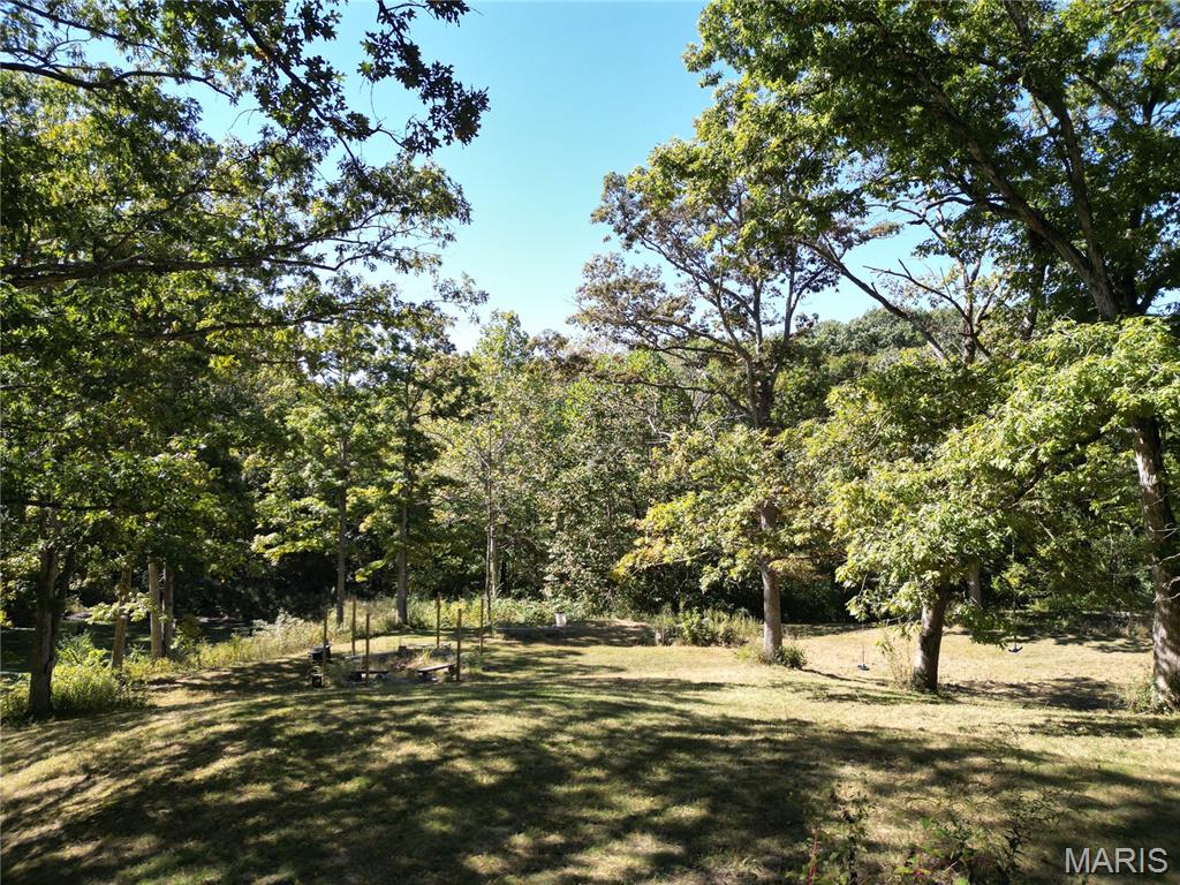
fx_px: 818
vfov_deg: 56.8
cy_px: 442
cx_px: 590
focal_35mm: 24
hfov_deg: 71.6
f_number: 1.7
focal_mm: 6.72
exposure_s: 1/800
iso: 100
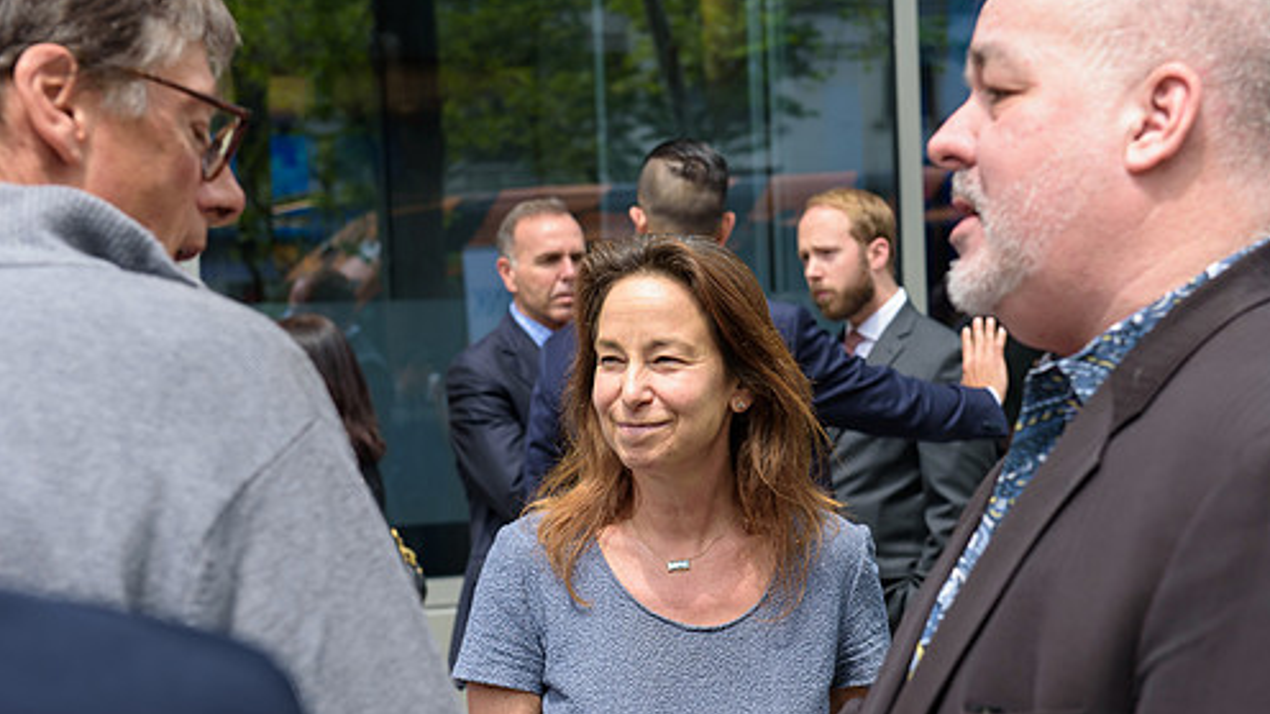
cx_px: 719
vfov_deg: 15.9
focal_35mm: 76
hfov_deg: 27.8
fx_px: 2559
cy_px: 398
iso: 200
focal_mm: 62
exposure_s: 1/250
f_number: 5
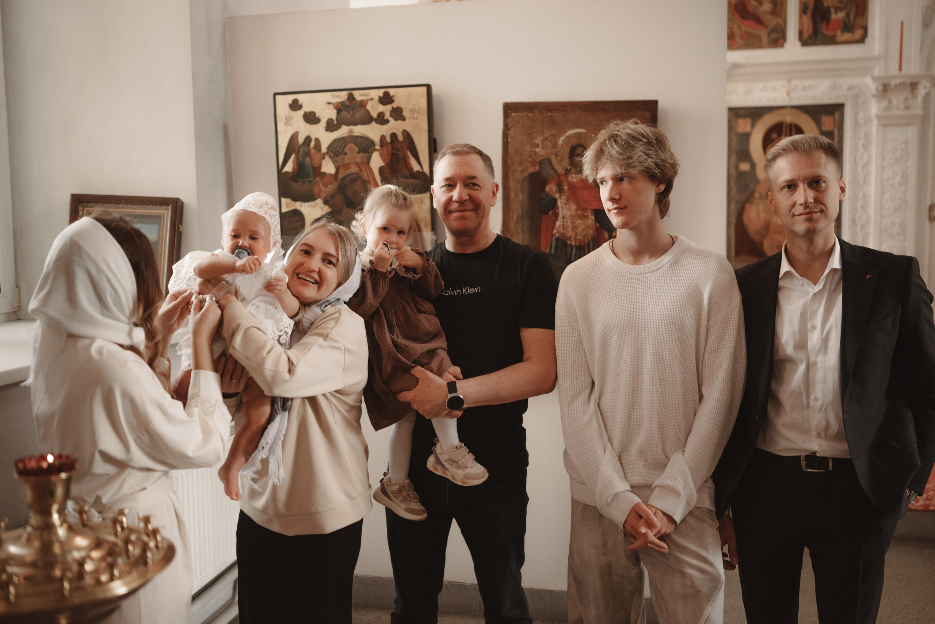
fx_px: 909
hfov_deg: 54.4
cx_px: 468
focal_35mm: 35
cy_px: 312
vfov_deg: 37.9
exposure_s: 1/250
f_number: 1.8
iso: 640
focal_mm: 35
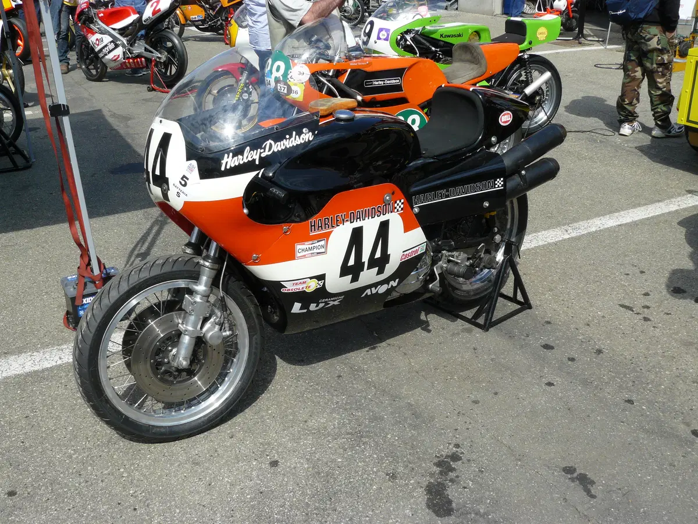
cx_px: 349
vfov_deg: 39.7
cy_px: 262
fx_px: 726
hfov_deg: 51.4
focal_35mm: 36
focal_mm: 6
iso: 100
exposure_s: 1/400
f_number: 5.6
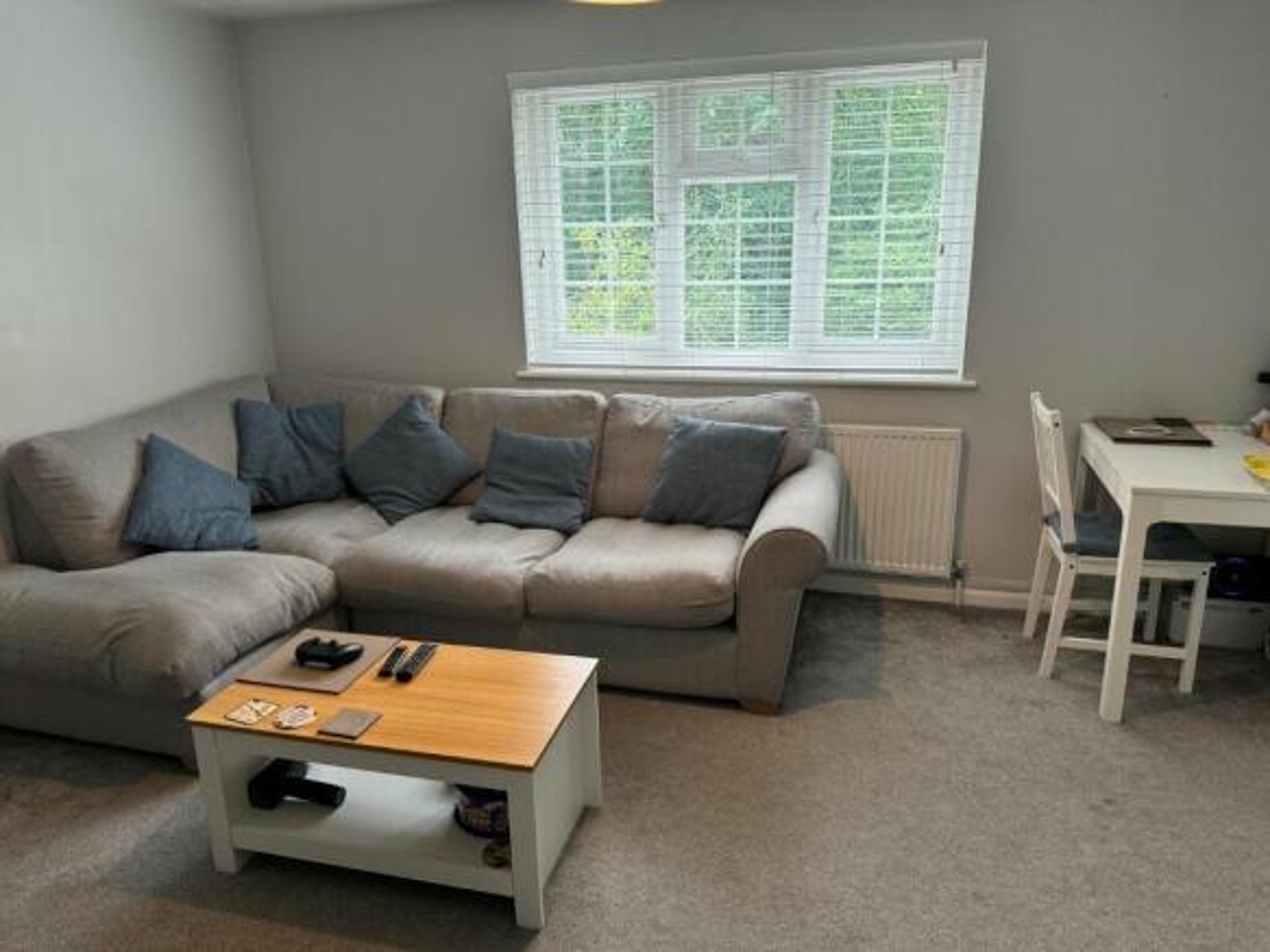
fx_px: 880
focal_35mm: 24
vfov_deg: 56.8
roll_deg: +1.7
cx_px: 635
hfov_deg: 71.6
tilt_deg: -15.4
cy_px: 476
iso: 200
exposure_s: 1/93
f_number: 1.78
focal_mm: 6.76
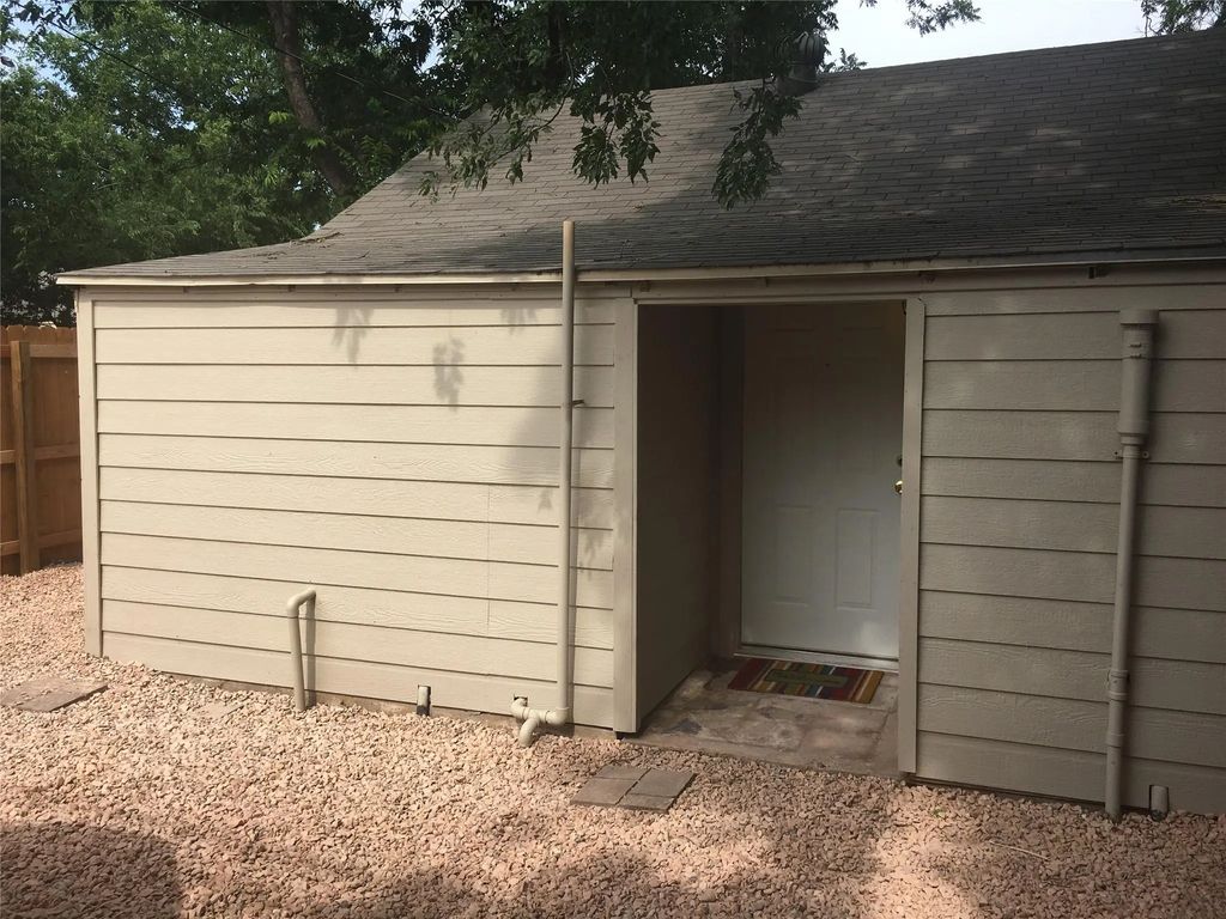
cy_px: 460
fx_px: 1027
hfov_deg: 61.7
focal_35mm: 29
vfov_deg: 48.2
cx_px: 613
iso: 25
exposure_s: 1/686
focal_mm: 4.15
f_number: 2.2
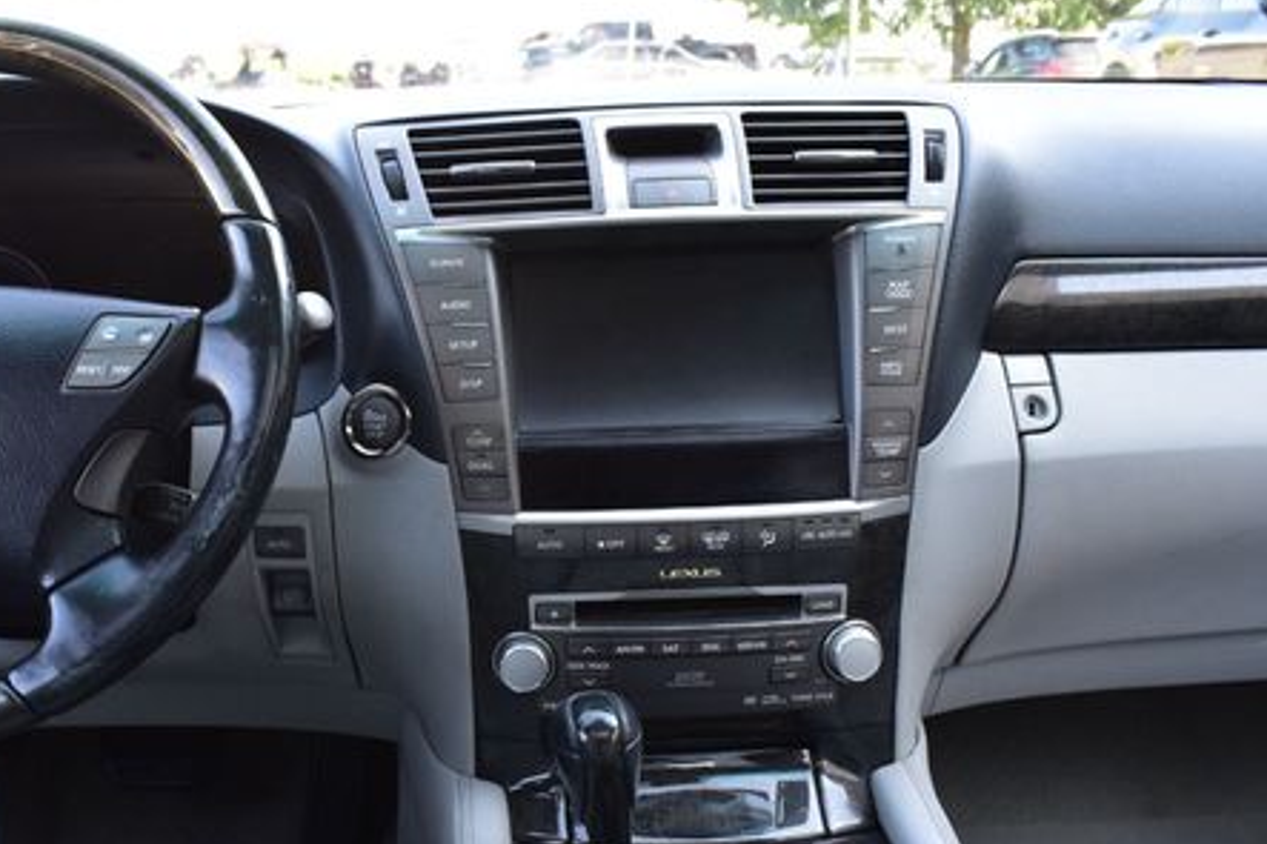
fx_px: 1372
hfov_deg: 49.0
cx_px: 466
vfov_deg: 34.1
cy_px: 498
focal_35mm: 39
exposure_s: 1/30
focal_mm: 18
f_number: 7.1
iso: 400
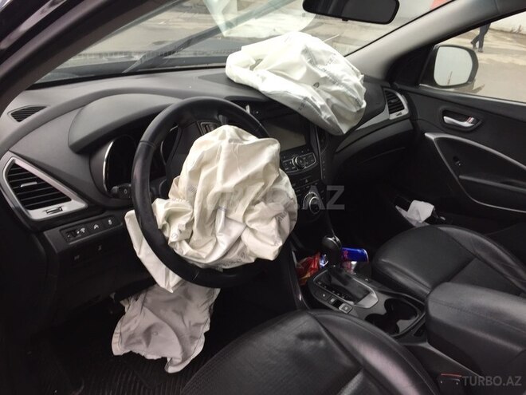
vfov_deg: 48.2
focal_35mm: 29
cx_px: 263
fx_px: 441
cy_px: 198
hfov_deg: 61.7
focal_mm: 4.15
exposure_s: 1/50
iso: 40
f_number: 2.2
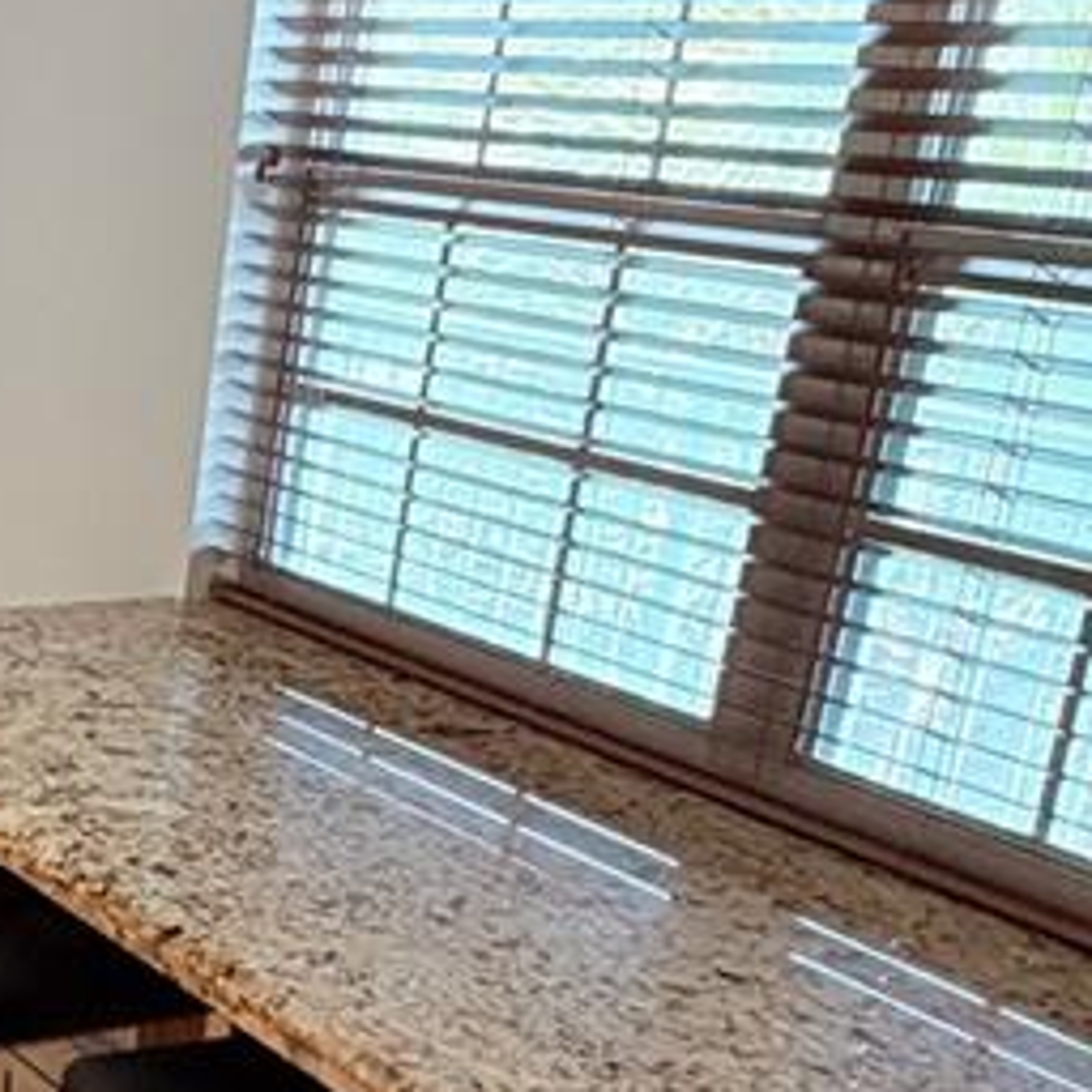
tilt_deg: -17.6
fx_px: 2070
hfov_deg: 25.4
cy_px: 695
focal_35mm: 58
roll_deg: -2.9
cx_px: -328
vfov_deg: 29.4
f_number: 2.2
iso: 200
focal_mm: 2.22
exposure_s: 1/120
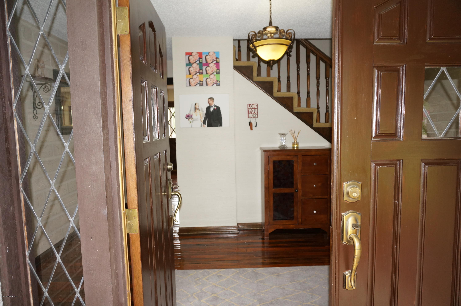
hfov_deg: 73.8
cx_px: 230
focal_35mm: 24
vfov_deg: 53.0
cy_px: 153
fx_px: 307
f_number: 4
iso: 500
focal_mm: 16
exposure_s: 1/160
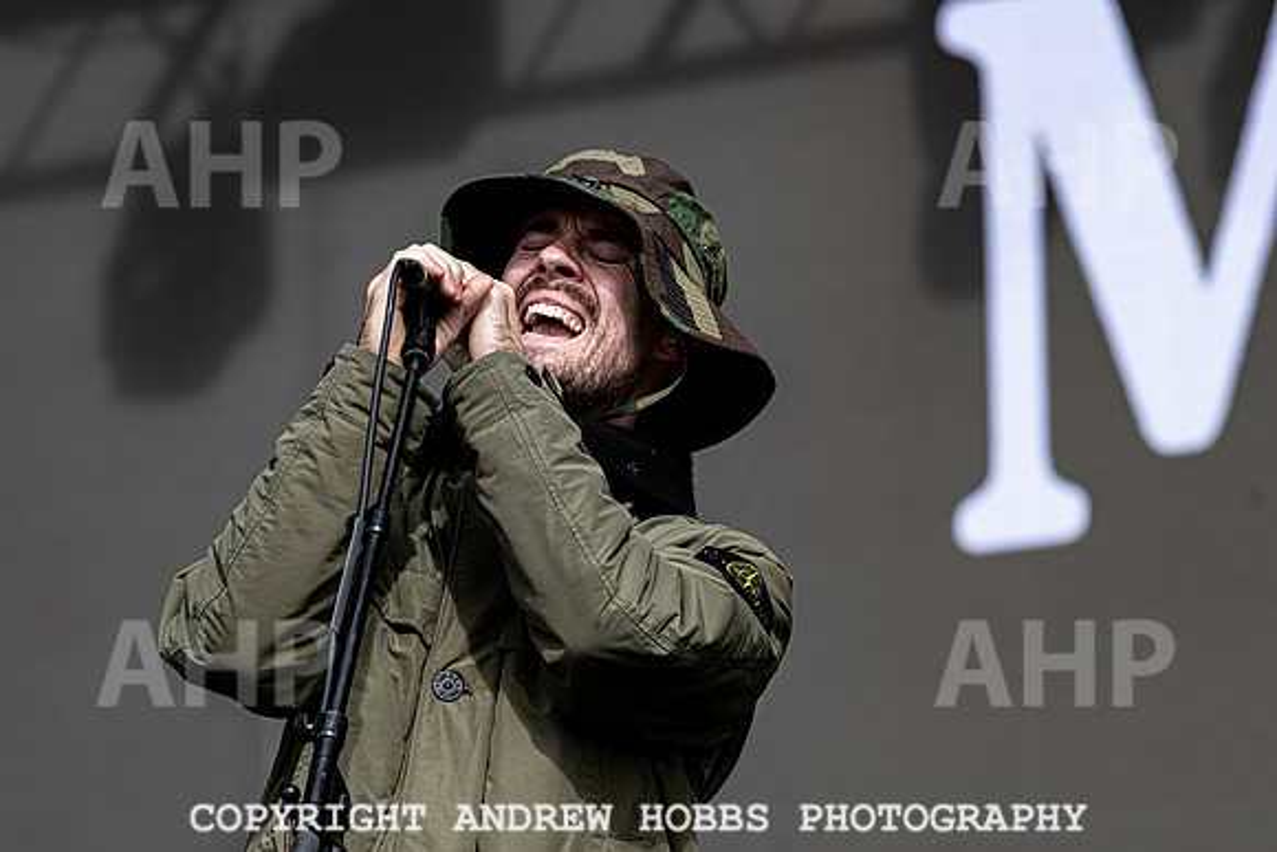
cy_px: 371
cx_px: 556
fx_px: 9469
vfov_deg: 5.2
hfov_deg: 7.7
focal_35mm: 267
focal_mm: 200
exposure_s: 1/500
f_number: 5.6
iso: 160
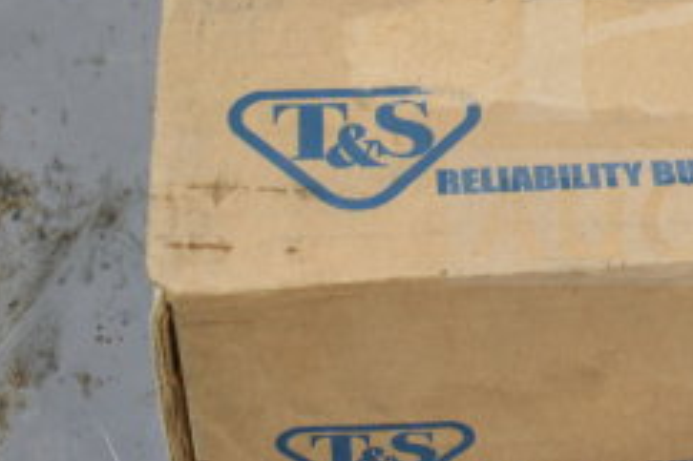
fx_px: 2039
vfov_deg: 12.8
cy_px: 59
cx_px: 767
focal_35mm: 106
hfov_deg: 18.5
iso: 560
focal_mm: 28
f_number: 4.2
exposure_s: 1/50
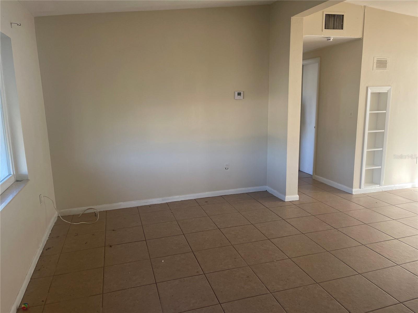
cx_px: 209
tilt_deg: -11.9
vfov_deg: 54.9
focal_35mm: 25
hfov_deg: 69.4
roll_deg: +1.4
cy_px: 156
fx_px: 302
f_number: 1.6
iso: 125
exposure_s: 1/121
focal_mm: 5.1
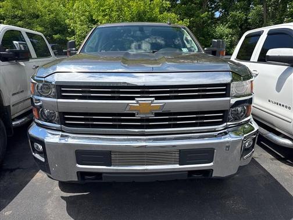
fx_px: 203
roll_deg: +1.9
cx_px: 146
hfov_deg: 71.6
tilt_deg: -13.9
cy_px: 110
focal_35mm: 24
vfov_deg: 56.8
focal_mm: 6.76
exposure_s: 1/5319
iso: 100
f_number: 1.78
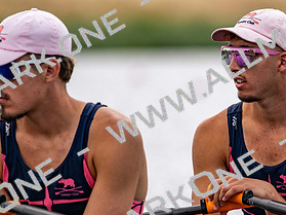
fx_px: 6607
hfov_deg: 2.5
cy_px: 147
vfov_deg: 1.9
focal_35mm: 800
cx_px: 233
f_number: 4.5
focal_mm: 400
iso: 400
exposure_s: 1/2500
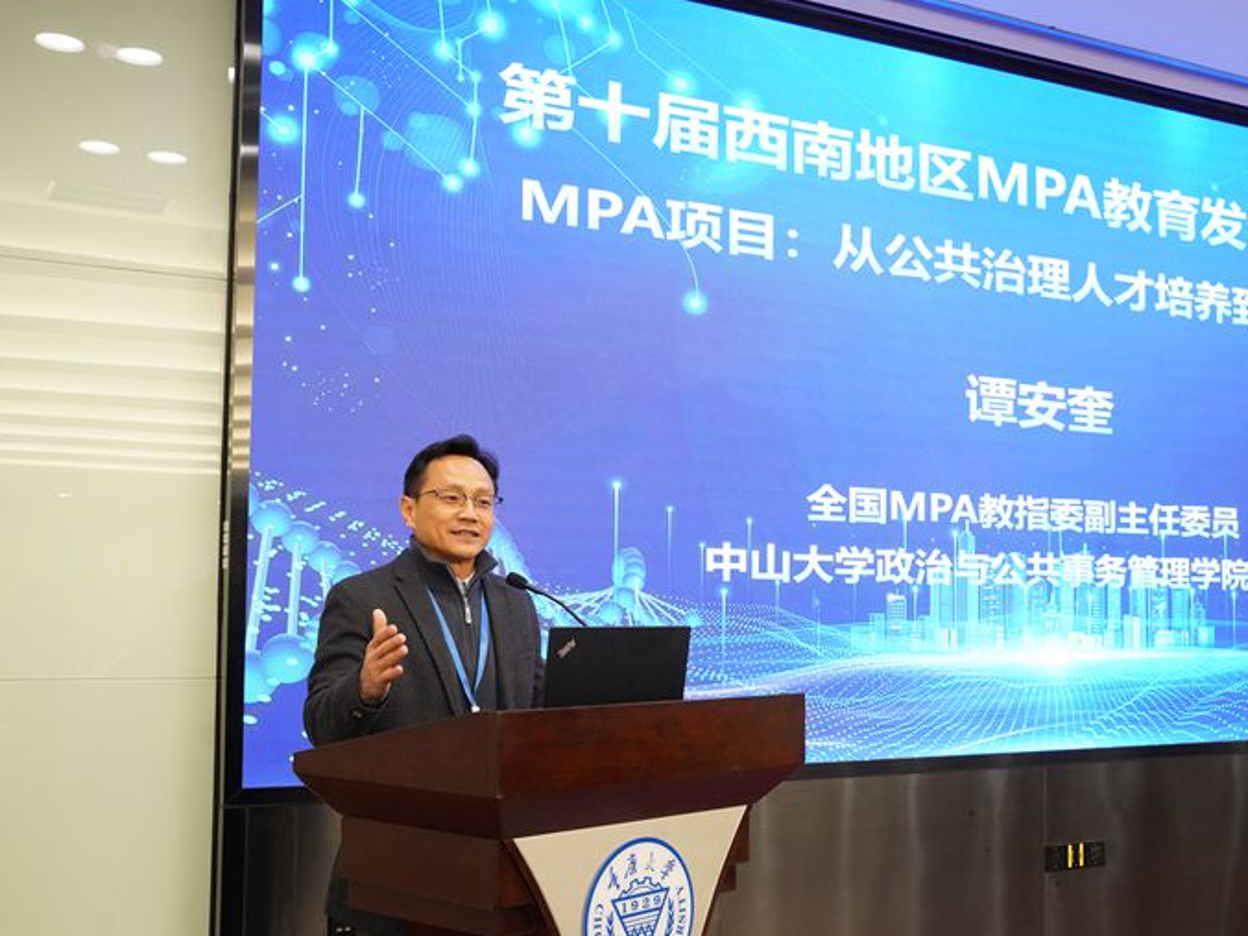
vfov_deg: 34.7
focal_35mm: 41
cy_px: 519
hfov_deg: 45.2
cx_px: 692
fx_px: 1496
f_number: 6.3
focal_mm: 33.4
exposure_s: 1/100
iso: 4000
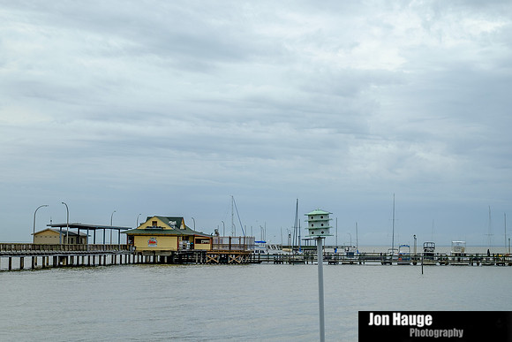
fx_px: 925
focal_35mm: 65
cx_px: 285
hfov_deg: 30.9
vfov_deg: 20.9
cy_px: 188
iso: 200
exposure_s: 1/60
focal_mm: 35.8
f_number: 9
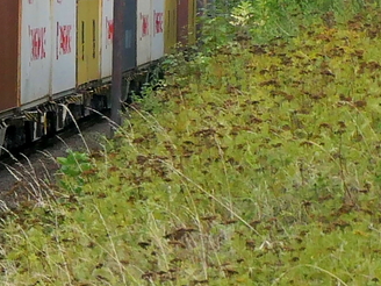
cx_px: -467
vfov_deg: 3.1
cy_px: 19
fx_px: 5261
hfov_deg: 4.1
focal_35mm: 478
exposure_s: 1/800
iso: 800
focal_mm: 37.2
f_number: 7.1
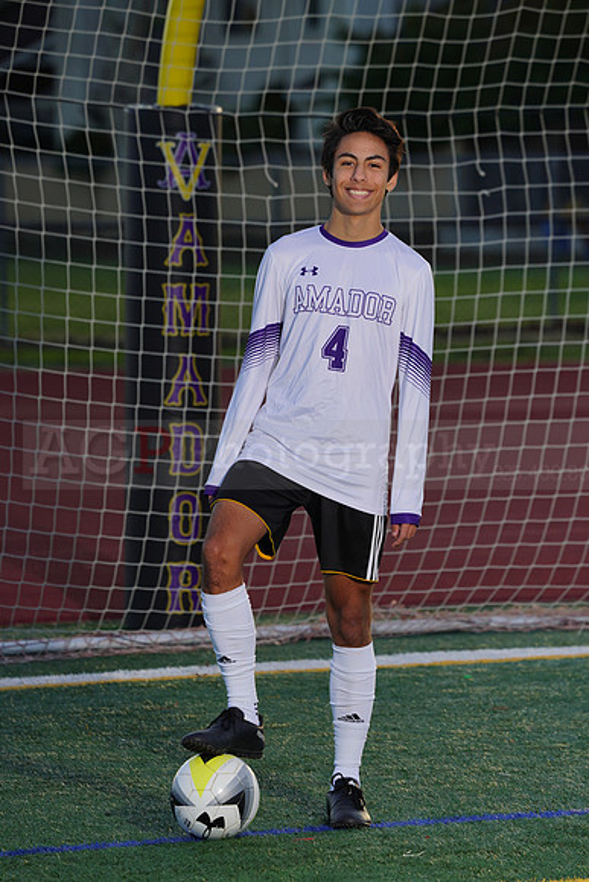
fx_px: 6990
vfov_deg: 7.2
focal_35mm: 285
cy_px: 441
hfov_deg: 4.8
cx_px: 294
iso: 100
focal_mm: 285
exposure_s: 1/200
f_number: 8
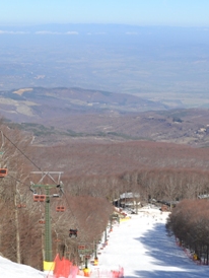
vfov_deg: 23.9
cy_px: 232
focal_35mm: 80
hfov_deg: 18.3
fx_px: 643
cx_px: 173
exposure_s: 1/200
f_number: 10
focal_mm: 22
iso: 100
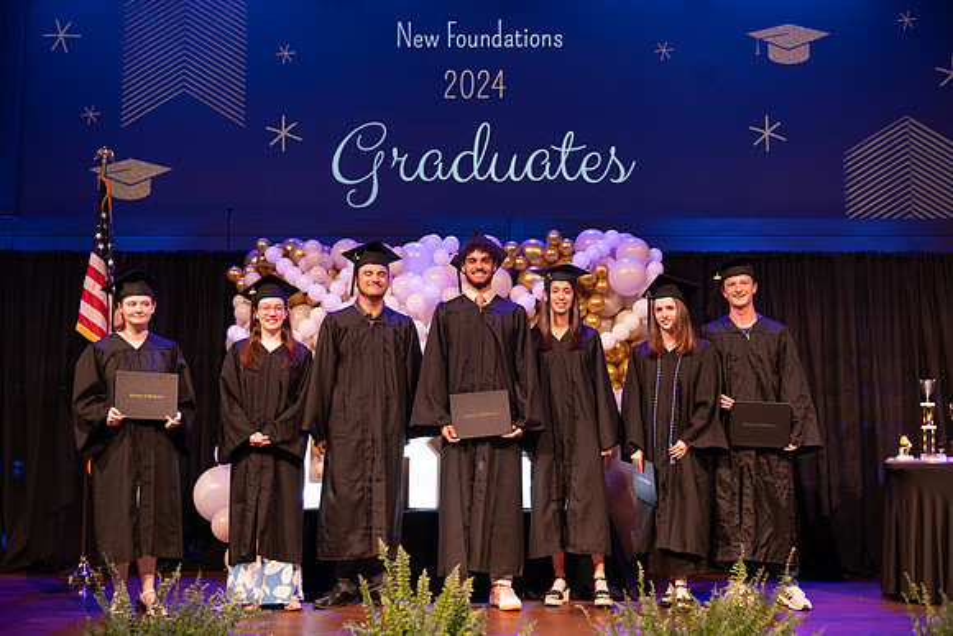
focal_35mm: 44
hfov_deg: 44.5
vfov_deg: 30.5
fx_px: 1165
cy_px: 318
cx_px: 476
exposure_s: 1/200
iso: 1600
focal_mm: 44
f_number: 4
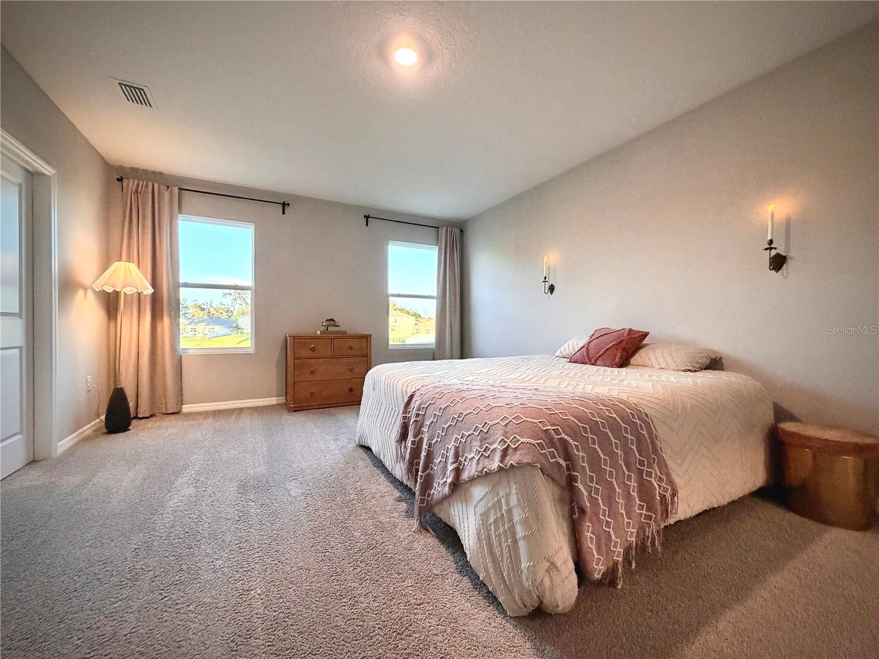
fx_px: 356
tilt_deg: -0.6
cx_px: 440
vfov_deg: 85.7
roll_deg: -0.1
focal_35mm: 14
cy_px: 330
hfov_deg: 102.1
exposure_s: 1/60
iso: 500
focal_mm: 2.22
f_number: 2.2
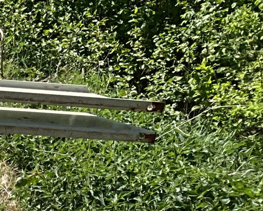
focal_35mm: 158
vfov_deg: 9.5
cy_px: 312
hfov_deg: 9.9
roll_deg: -2.4
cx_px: -461
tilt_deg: -21.9
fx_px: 1230
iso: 25
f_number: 1.8
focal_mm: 3
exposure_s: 1/1490
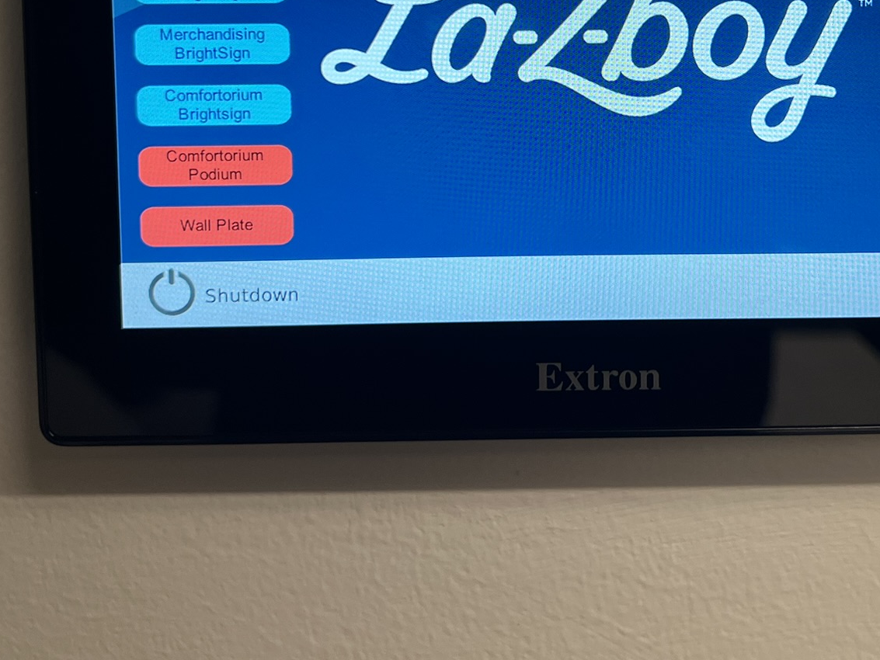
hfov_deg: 40.2
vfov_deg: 29.7
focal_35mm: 47
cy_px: 76
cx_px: 535
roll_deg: +0.5
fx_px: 1195
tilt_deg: -3.8
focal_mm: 5.7
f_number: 1.5
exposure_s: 1/90
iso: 125
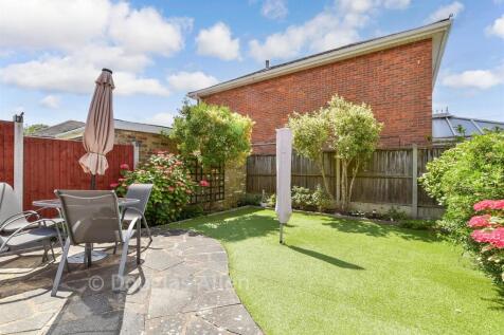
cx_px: 252
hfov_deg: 100.4
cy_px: 168
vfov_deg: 77.3
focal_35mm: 15
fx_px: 210
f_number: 8
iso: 160
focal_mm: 10
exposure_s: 1/250
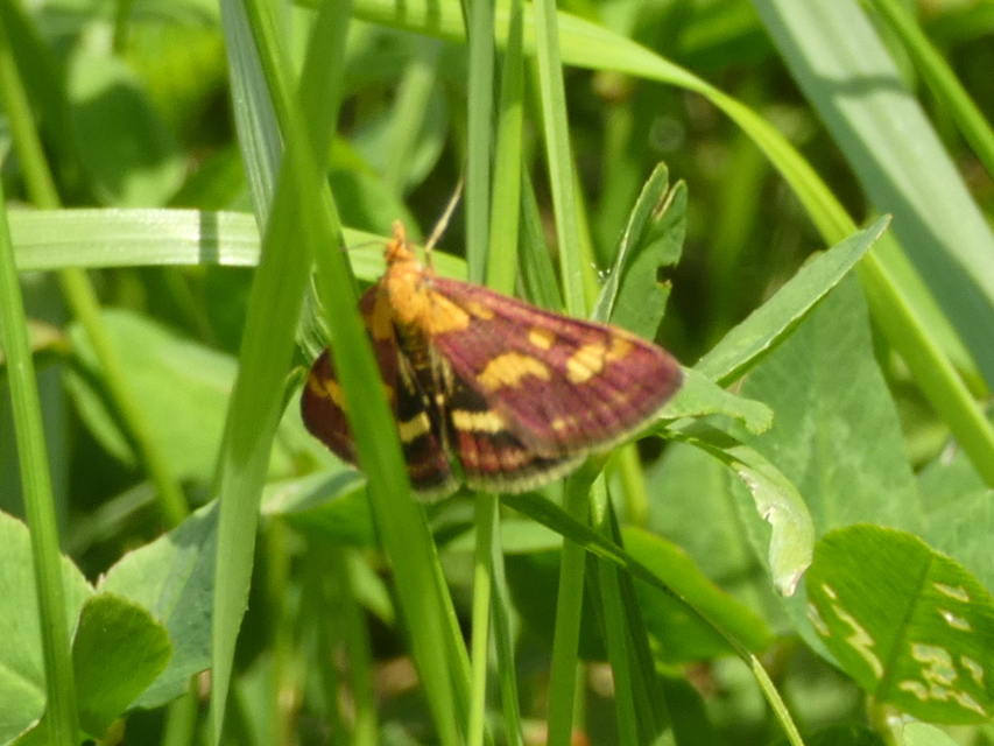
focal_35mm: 128
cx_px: 497
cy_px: 373
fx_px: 3676
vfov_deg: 11.6
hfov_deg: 15.4
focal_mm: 22.9
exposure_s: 1/80
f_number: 5.2
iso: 80
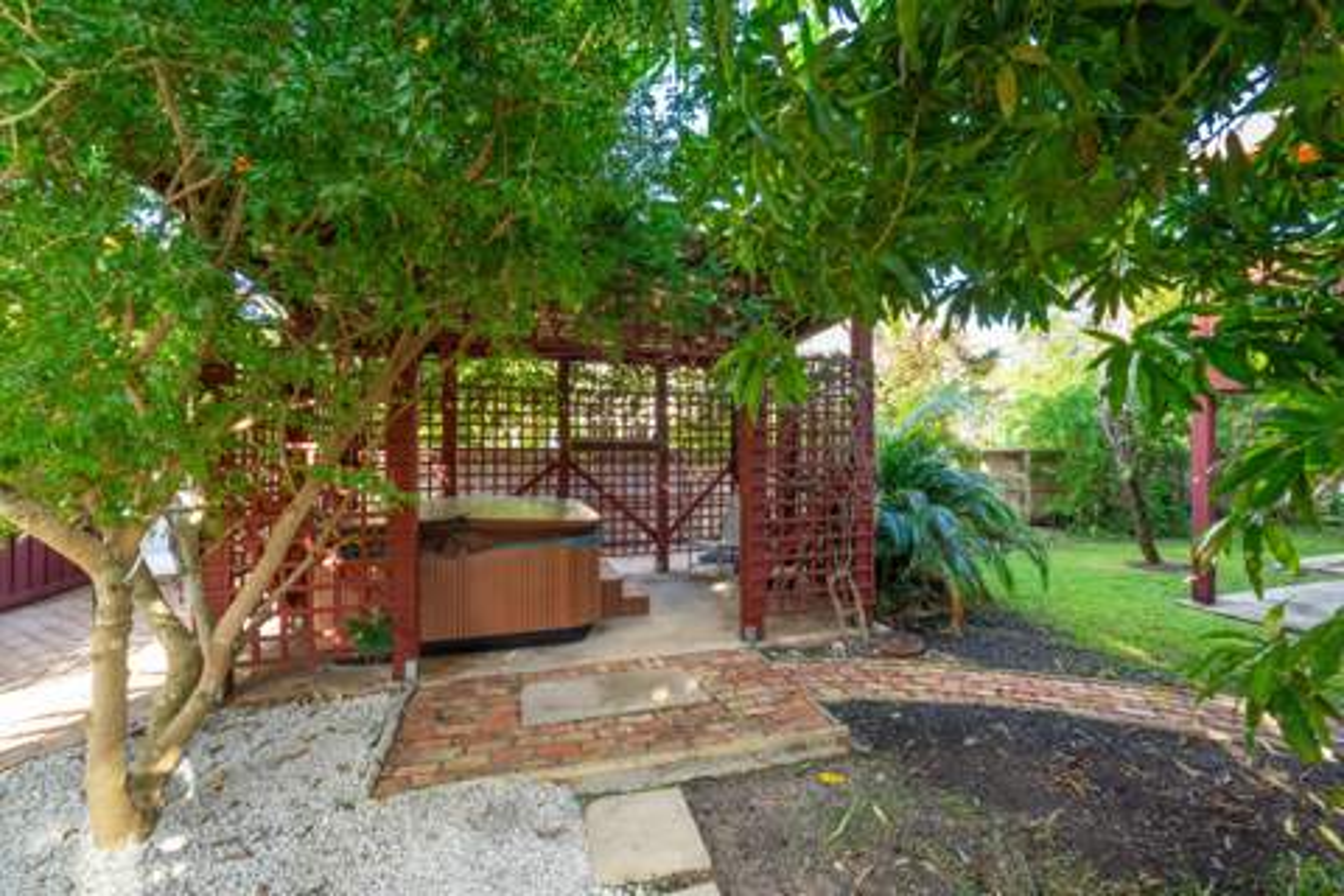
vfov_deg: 81.2
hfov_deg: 104.3
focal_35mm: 14
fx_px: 523
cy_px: 448
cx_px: 672
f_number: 8
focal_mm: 14
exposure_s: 1/100
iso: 1000
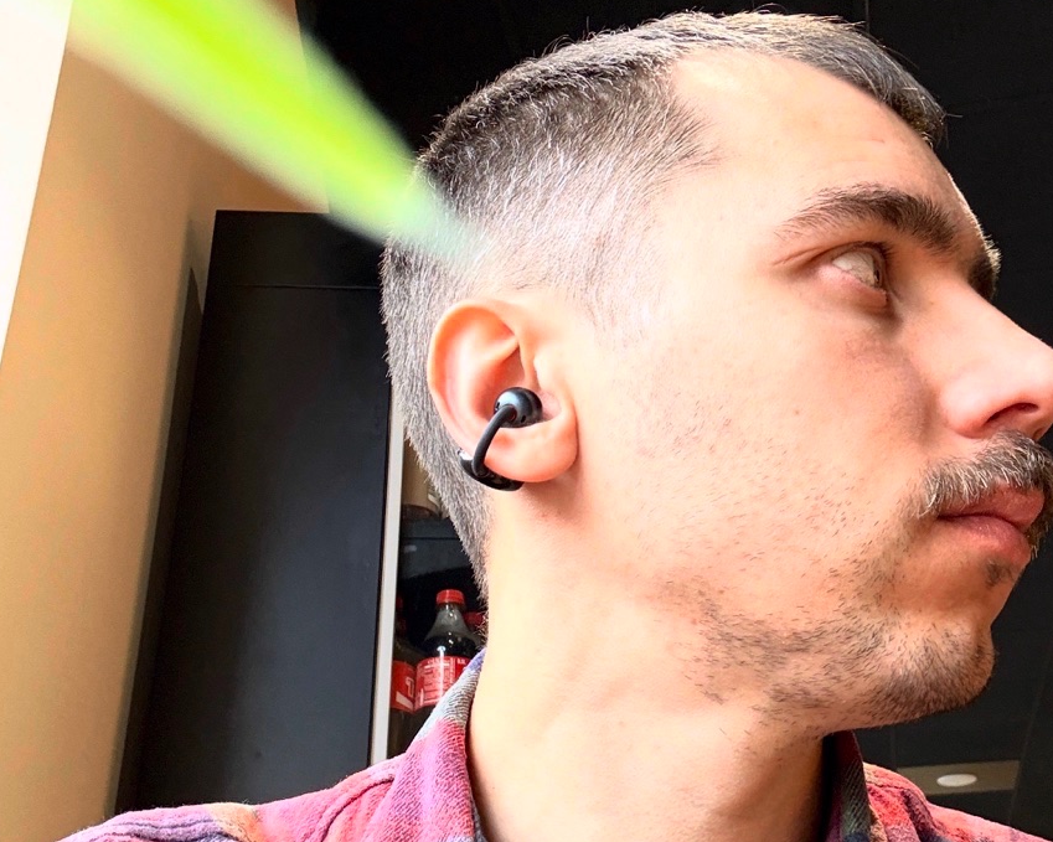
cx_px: 574
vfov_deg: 45.8
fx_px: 997
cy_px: 414
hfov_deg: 55.6
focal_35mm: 32
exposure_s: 1/50
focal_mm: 2.69
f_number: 1.9
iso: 80
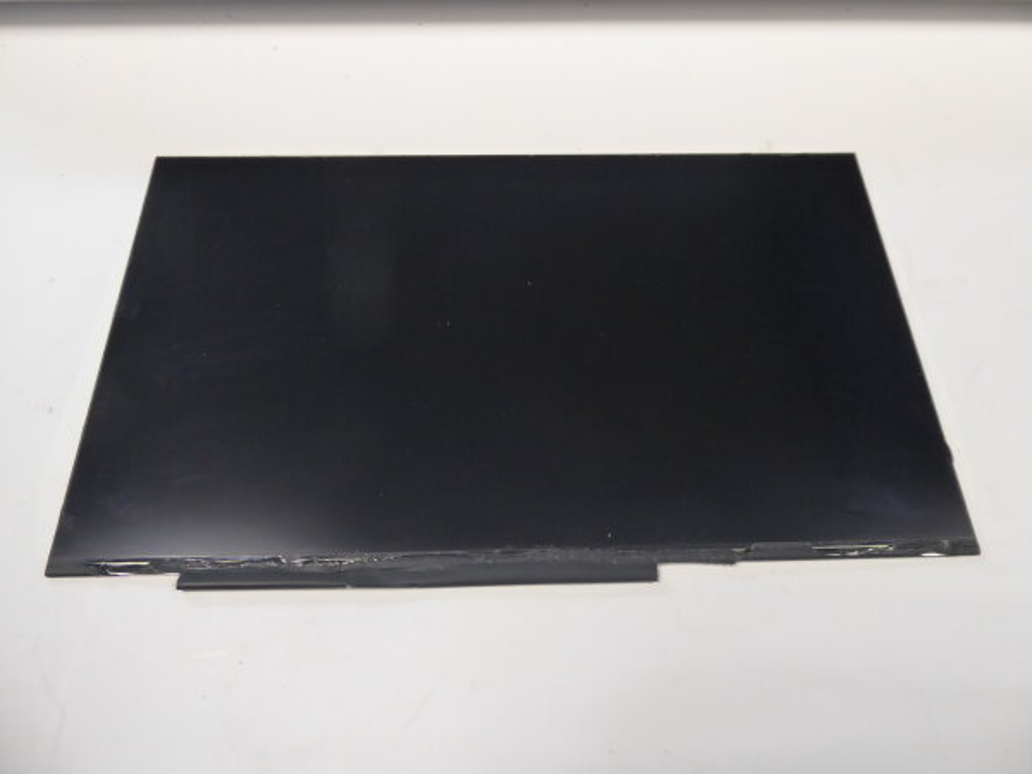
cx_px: 516
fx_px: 745
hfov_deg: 69.4
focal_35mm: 25
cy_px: 387
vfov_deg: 54.9
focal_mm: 4.3
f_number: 3.3
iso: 400
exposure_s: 1/40
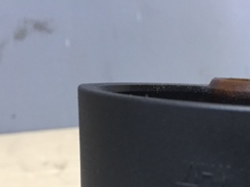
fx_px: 520
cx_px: 186
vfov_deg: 19.2
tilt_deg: -23.2
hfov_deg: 26.7
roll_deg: +4.1
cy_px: 230
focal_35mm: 72
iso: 200
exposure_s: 1/33
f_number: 2.2
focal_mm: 4.15
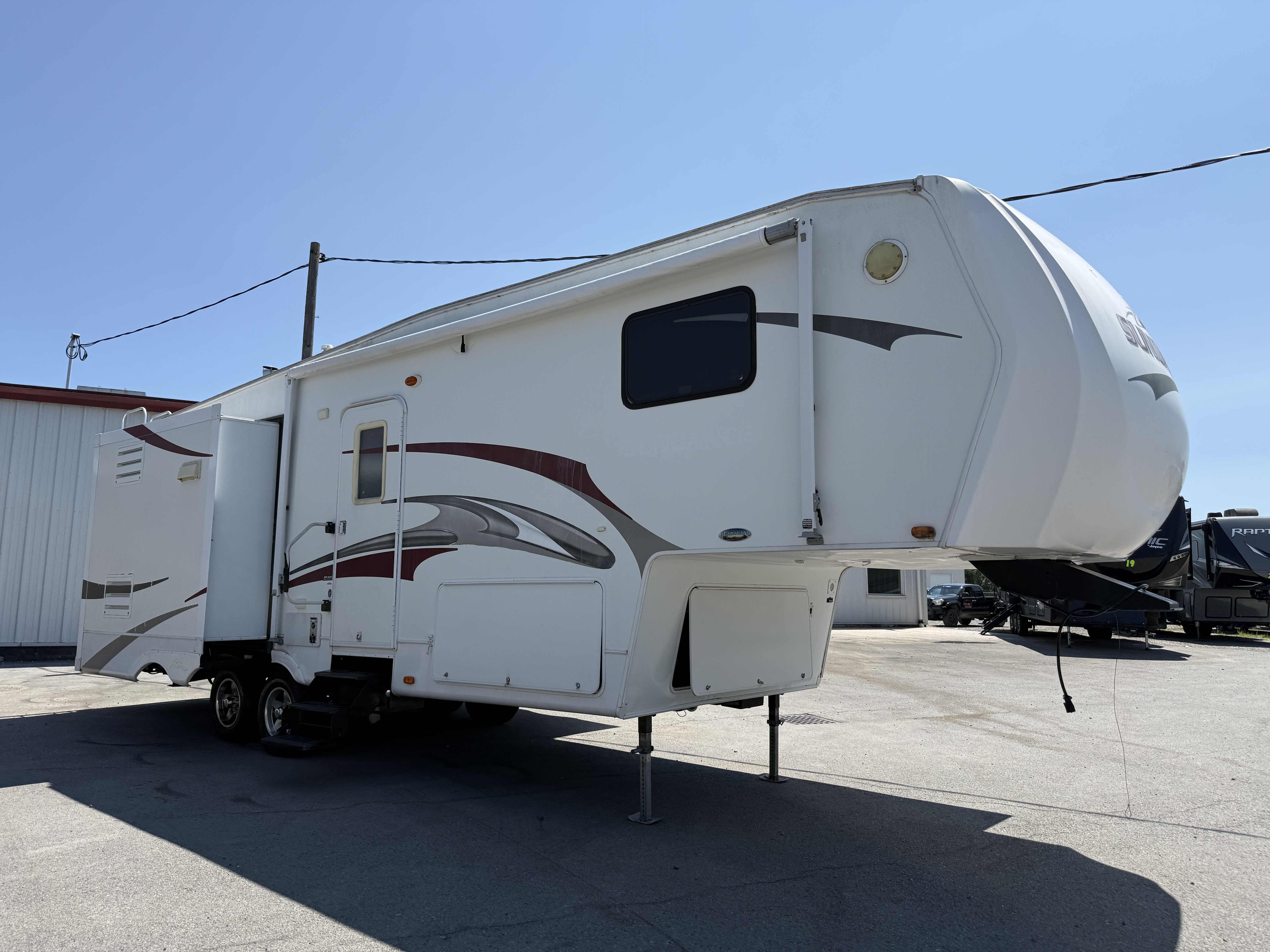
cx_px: 635
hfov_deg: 71.6
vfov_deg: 56.8
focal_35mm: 24
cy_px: 476
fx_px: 881
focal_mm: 6.76
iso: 80
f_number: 1.78
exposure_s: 1/5319
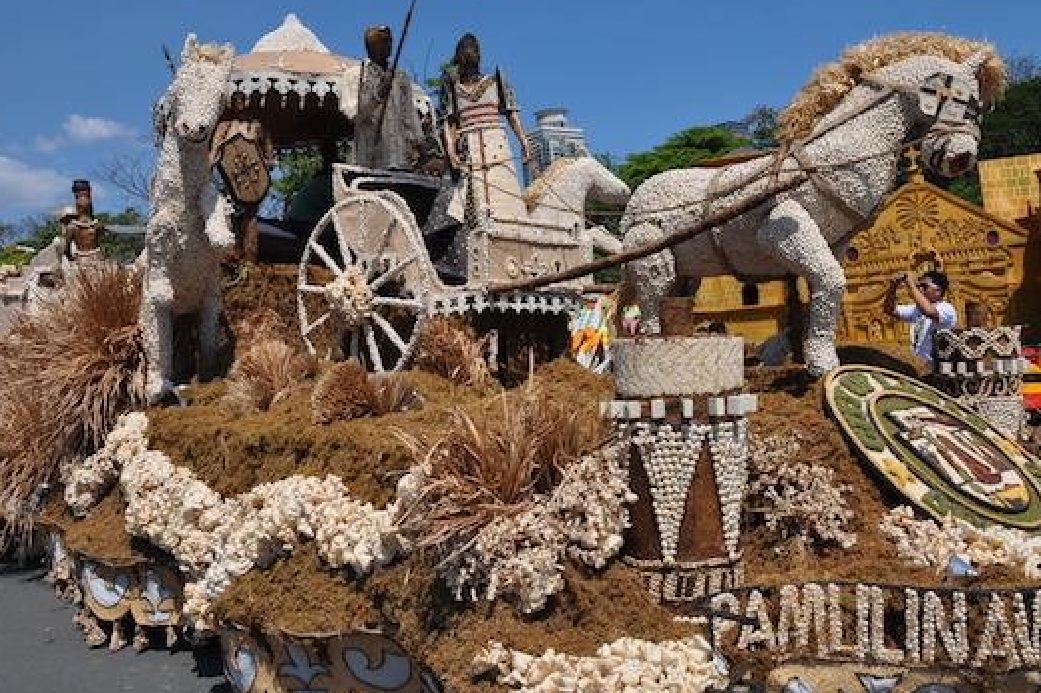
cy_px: 308
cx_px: 539
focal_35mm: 31
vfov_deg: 42.2
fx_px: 896
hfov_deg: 60.3
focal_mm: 18
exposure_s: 1/400
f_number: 10
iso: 200
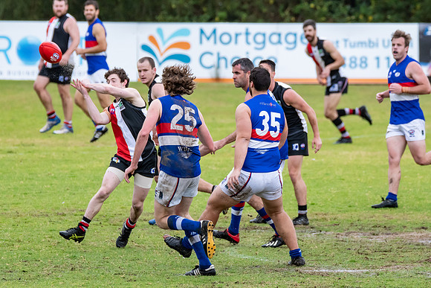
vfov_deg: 2.0
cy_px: 177
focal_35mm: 702
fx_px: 8410
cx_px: 172
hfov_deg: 2.9
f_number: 7.1
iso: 1250
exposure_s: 1/1600
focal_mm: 380
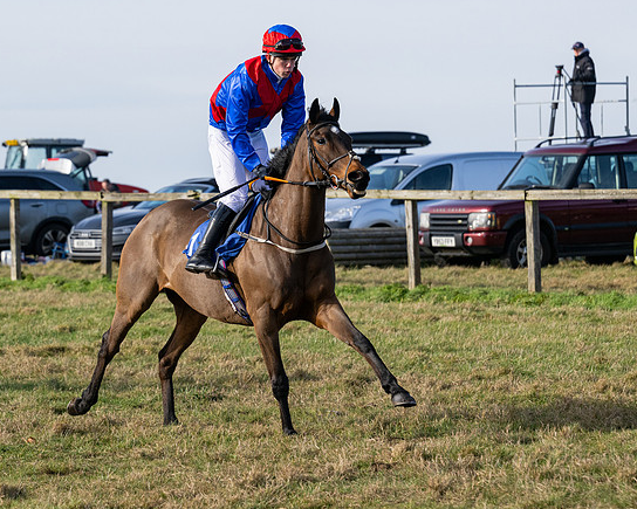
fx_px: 3940
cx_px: 177
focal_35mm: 209
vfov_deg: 7.4
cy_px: 267
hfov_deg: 9.2
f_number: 5
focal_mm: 130
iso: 400
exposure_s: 1/2500
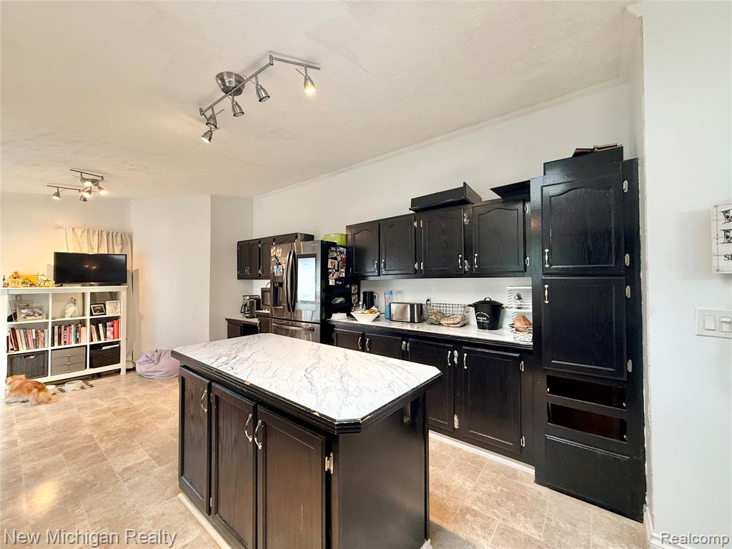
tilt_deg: +1.9
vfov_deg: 85.7
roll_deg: +0.5
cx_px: 366
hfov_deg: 102.1
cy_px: 274
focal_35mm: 14
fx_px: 296
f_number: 2.2
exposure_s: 1/60
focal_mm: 2.22
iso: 320
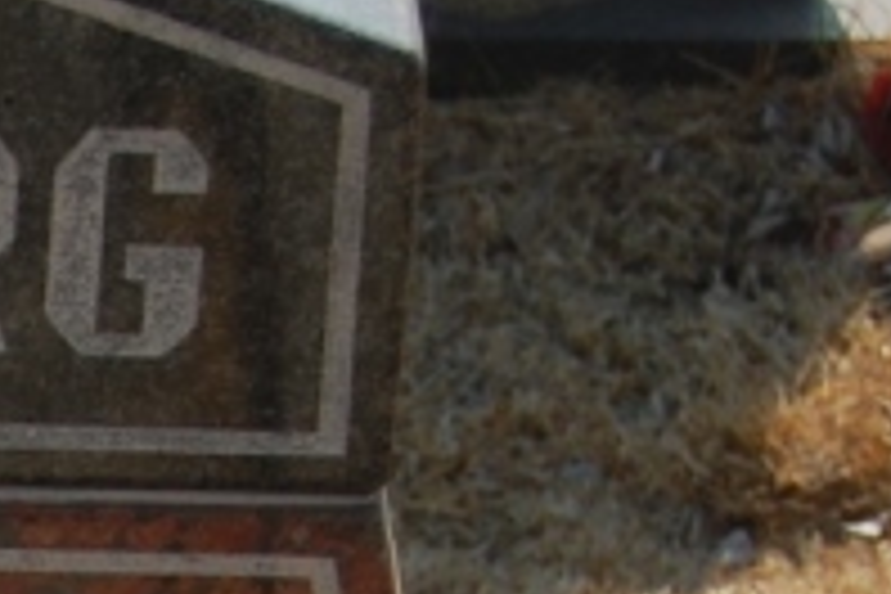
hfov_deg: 7.5
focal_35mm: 264
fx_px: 6533
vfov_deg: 5.0
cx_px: -972
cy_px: 1505
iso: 200
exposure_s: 1/250
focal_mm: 34
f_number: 8
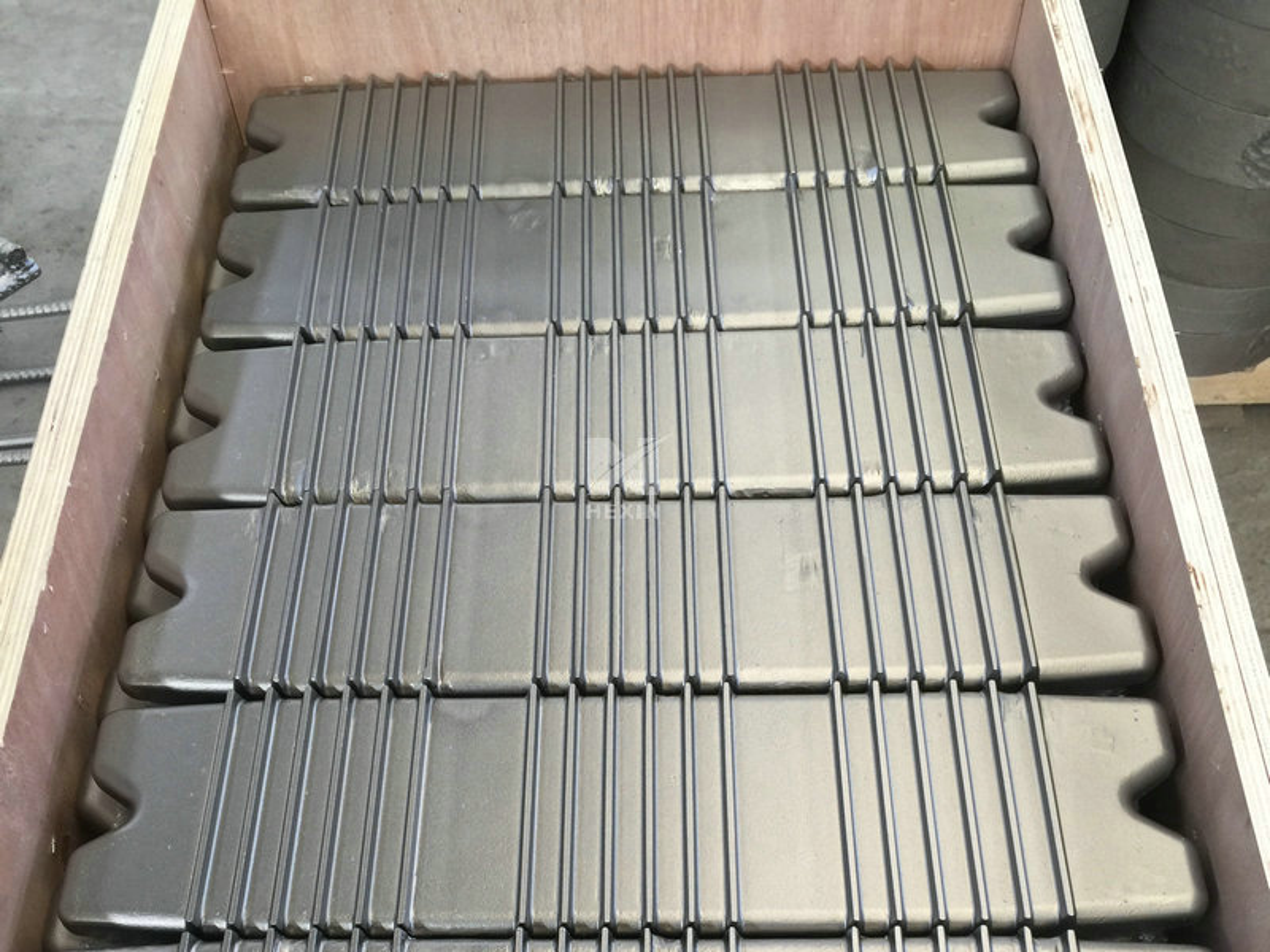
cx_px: 635
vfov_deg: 48.2
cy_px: 476
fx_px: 1064
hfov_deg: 61.7
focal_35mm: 29
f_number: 2.2
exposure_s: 1/33
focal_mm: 4.15
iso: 32
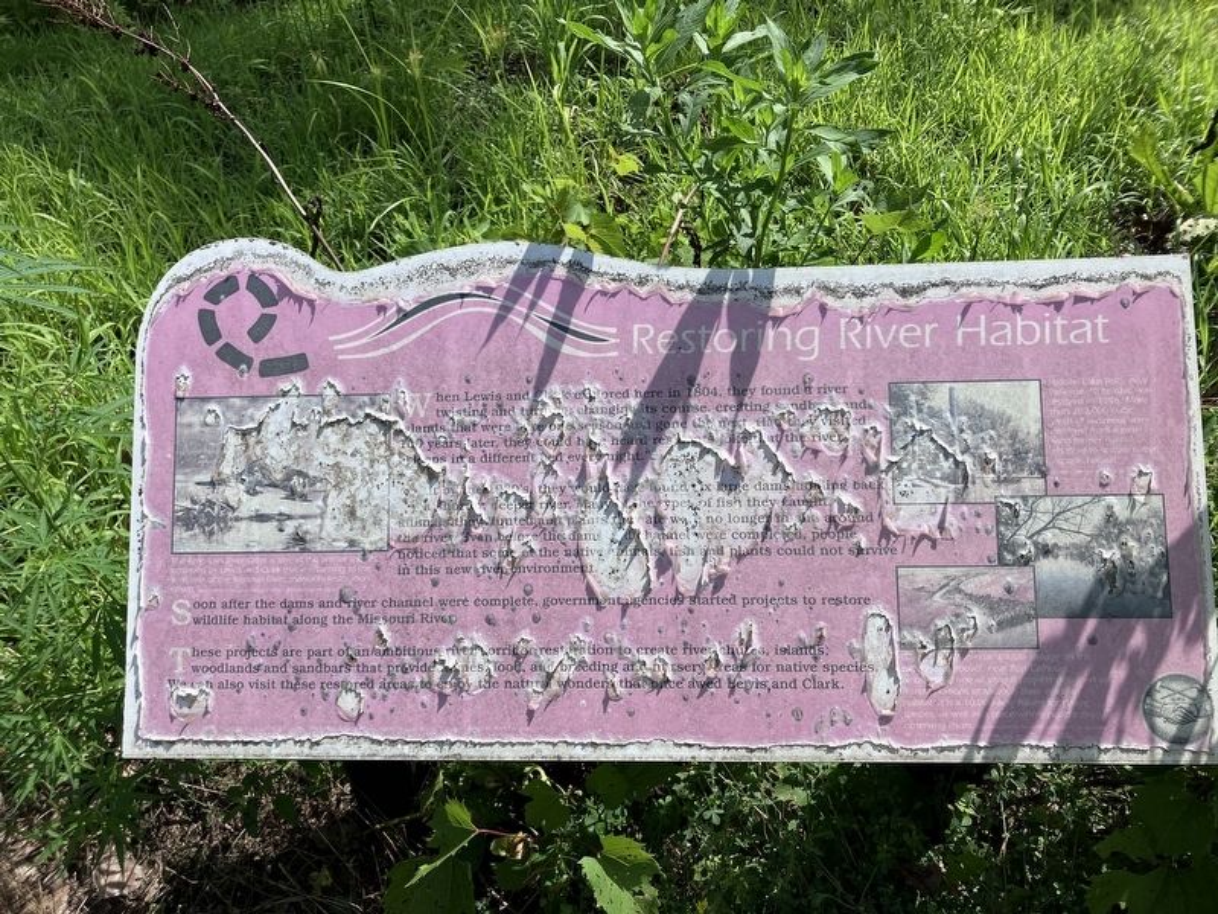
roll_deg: +4.8
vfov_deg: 49.7
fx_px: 985
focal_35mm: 28
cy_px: 457
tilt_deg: -38.9
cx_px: 609
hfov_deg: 63.4
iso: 32
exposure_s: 1/2433
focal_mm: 3.99
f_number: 1.8
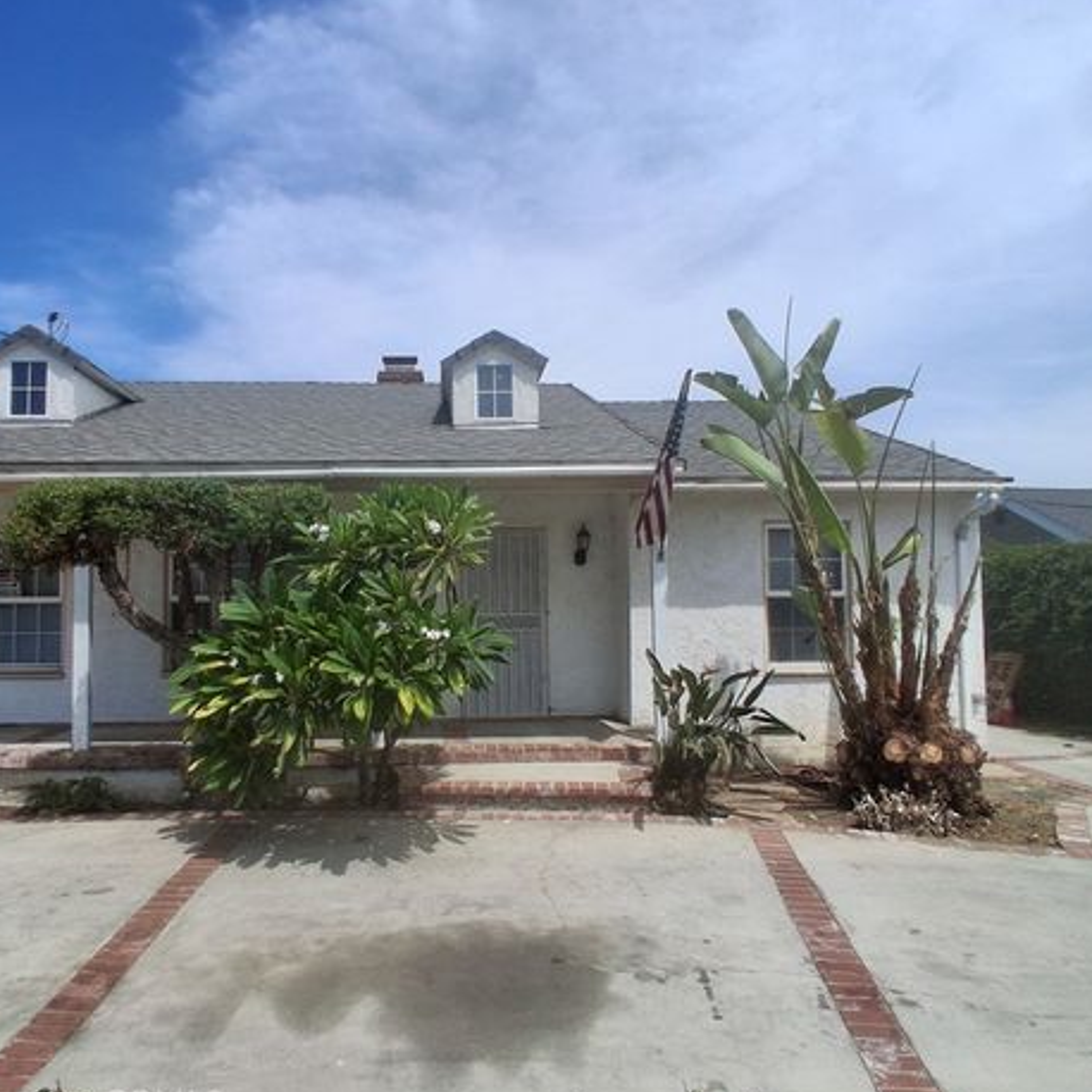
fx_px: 749
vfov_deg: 72.1
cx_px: 436
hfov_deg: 71.4
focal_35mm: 21
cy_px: 553
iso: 50
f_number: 2.2
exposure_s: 1/1603
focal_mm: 1.4
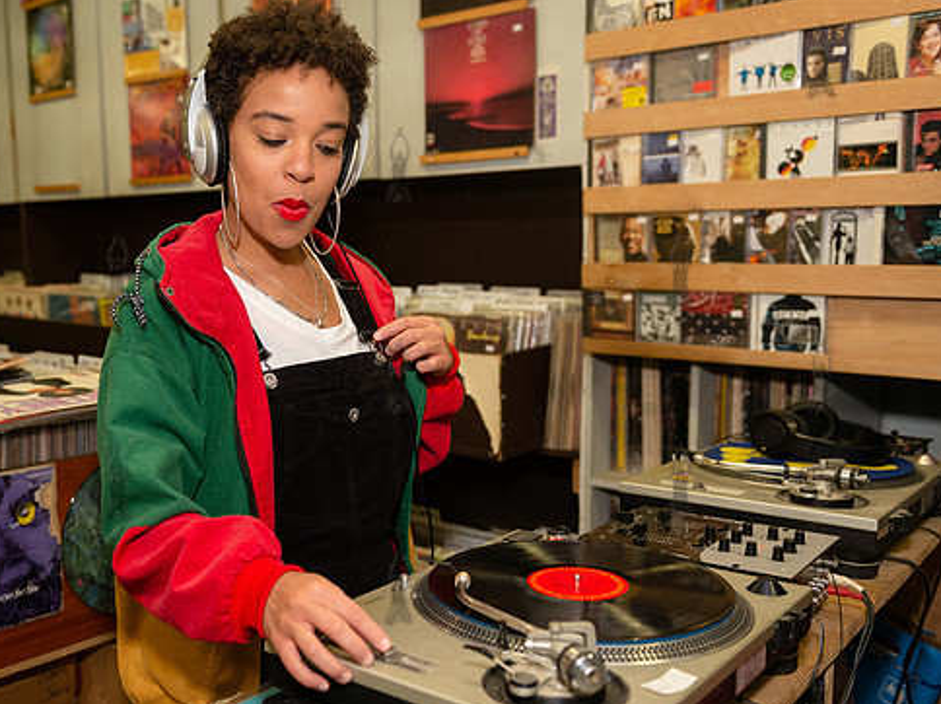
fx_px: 1032
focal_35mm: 38
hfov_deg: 48.3
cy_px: 381
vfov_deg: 37.6
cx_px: 319
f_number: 2.8
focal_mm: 29
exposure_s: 1/320
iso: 640
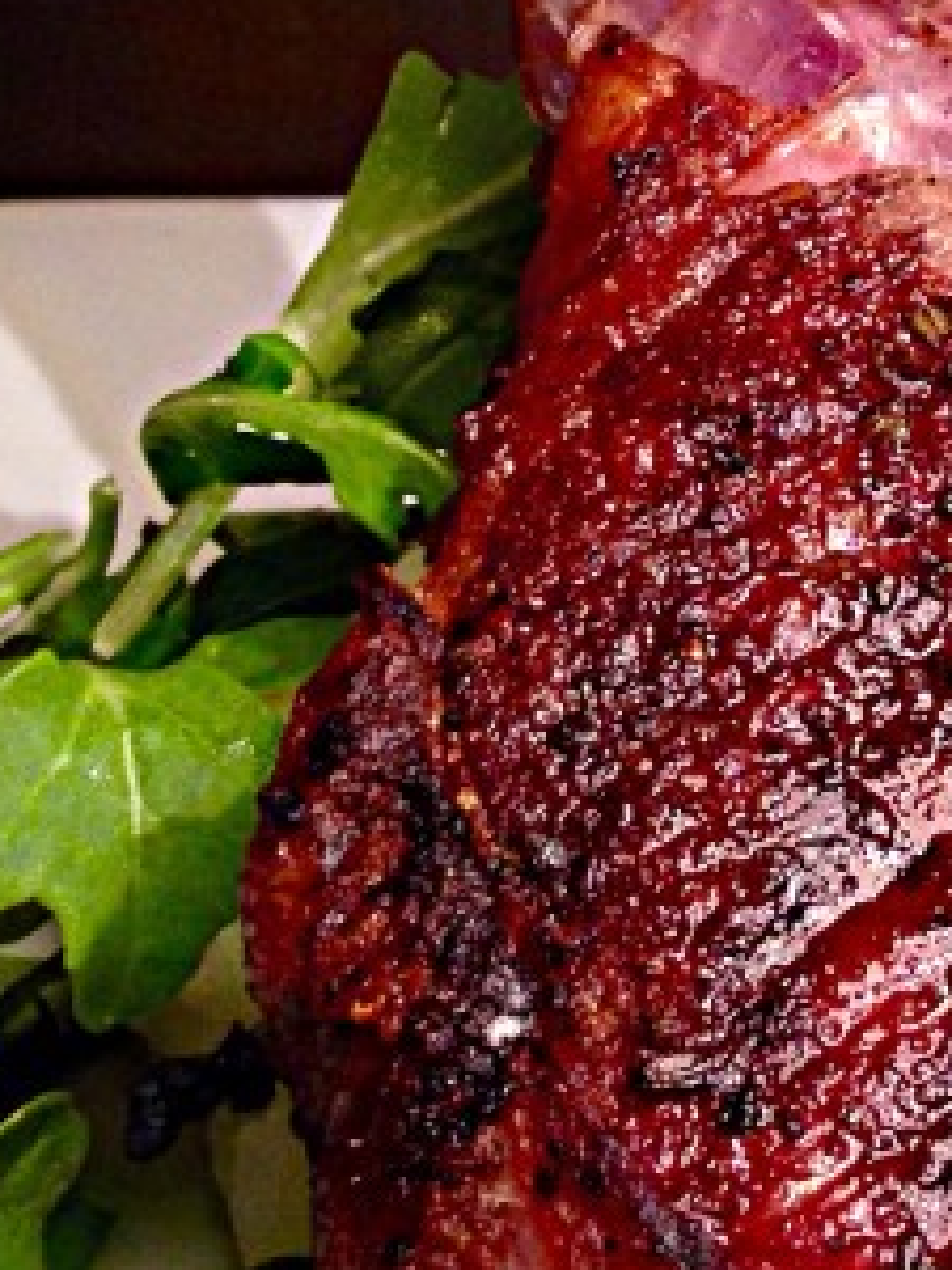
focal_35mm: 110
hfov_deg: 12.7
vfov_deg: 17.8
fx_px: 4034
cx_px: 1498
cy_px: 377
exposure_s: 1/20
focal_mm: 4.12
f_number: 2.4
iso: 125
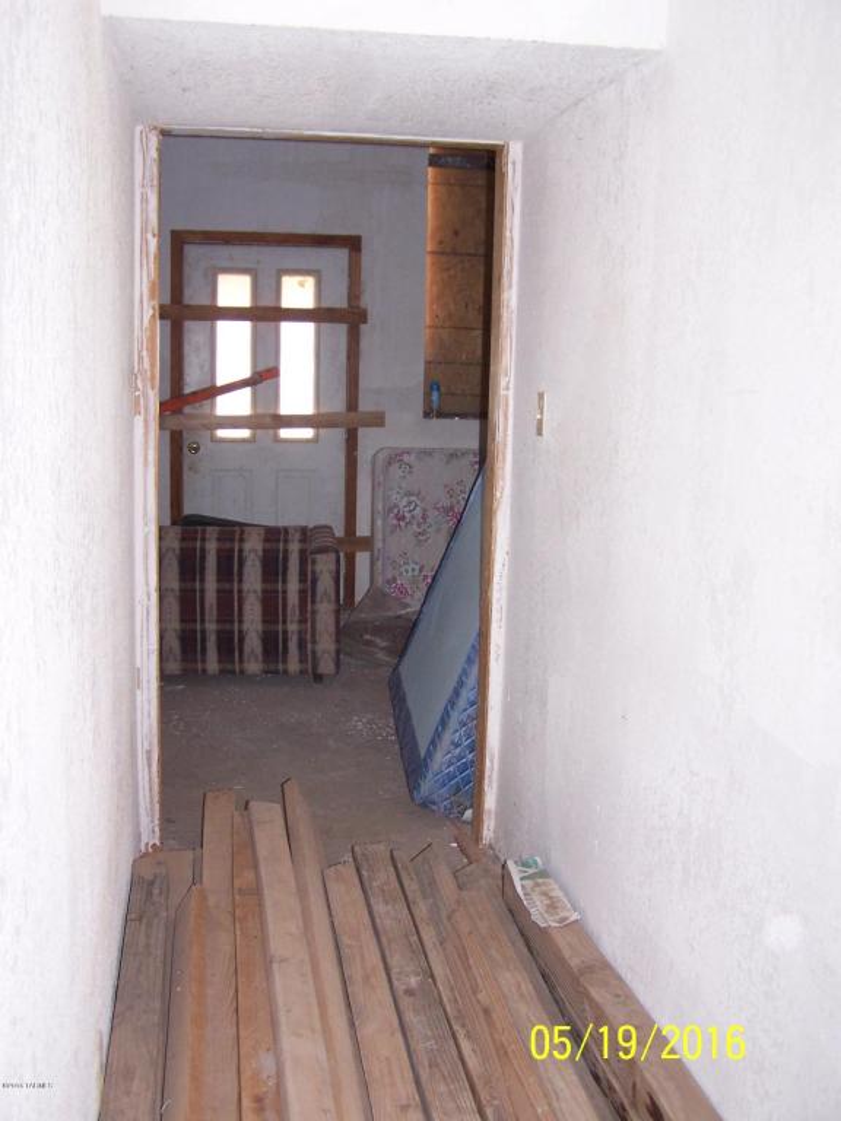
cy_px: 560
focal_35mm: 38
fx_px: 1231
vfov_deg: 49.0
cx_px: 420
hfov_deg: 37.7
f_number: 2.8
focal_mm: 6.3
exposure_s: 1/60
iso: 140
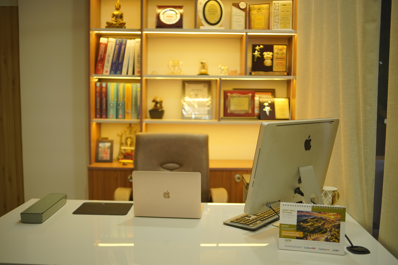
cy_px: 132
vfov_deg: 37.9
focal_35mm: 35
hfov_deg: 54.4
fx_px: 387
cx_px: 199
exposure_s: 1/125
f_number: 1.8
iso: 250
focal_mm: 35
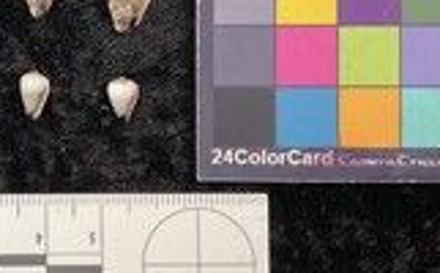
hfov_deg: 29.2
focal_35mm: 67
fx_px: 802
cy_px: 45
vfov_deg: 19.1
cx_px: 27
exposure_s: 1/50
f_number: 1.8
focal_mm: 3
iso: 64
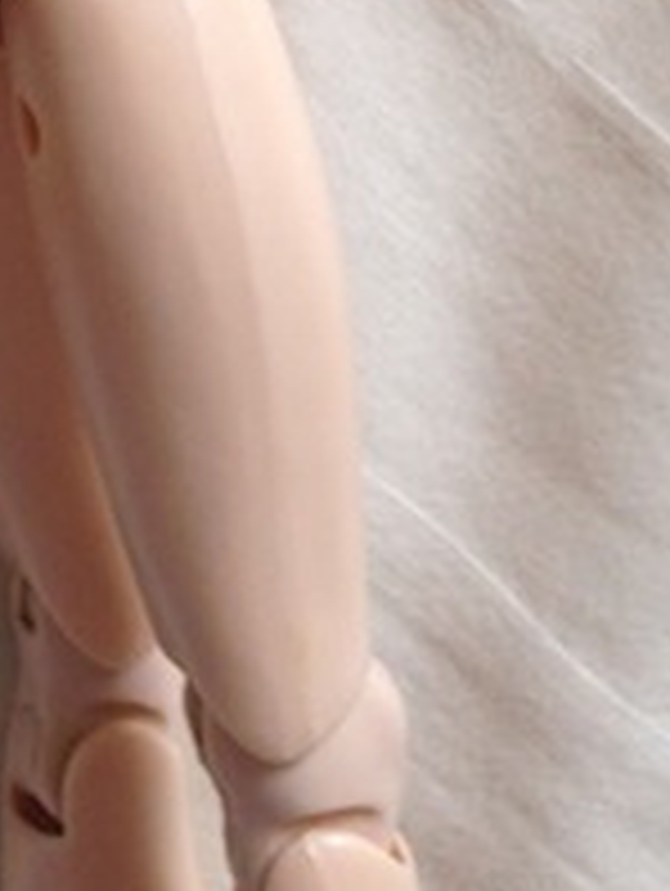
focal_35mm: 133
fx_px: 3425
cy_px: -711
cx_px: 4
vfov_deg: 13.3
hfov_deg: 11.1
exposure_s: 1/40
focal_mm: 4.12
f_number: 2.4
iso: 64
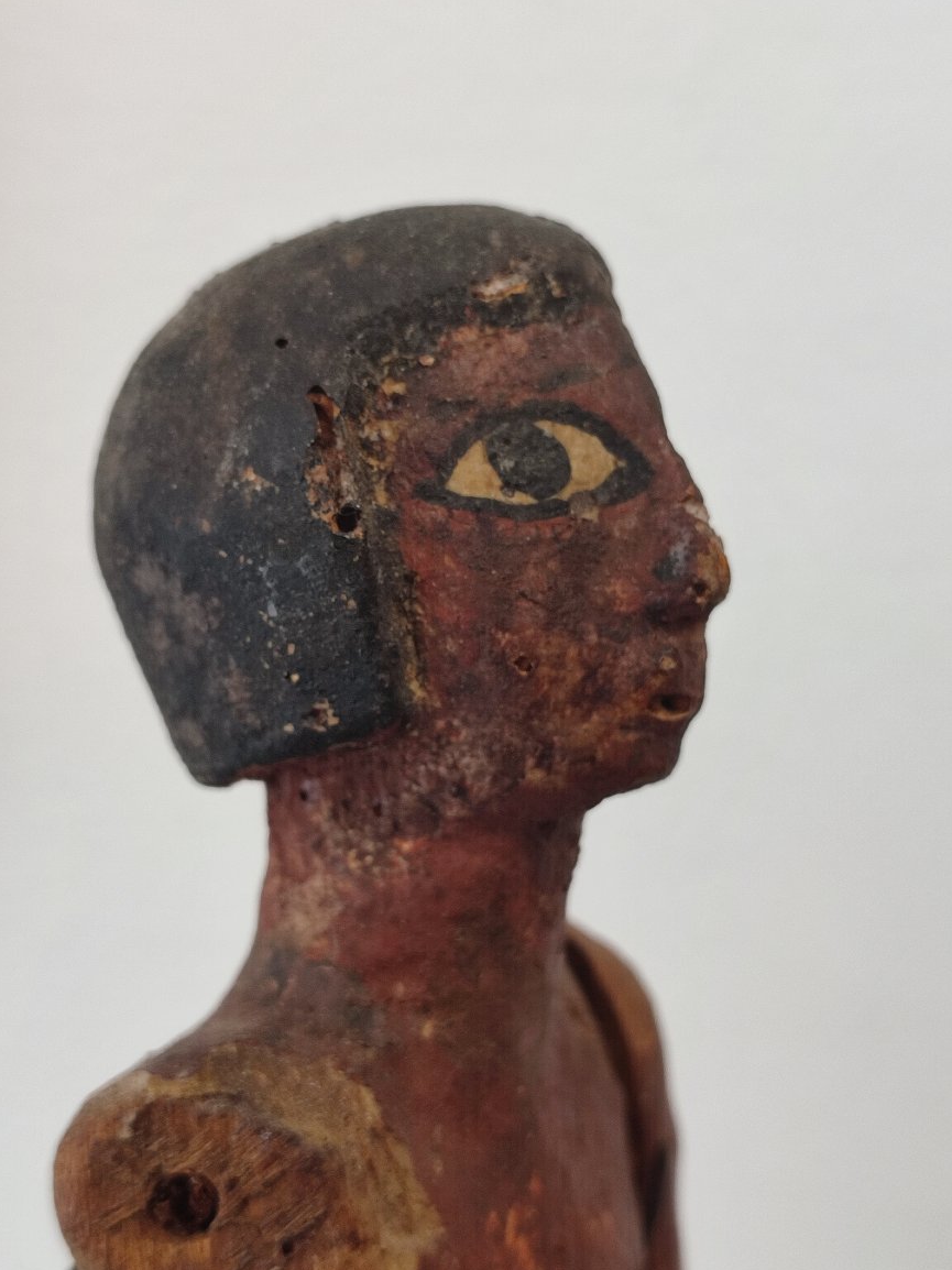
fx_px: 954
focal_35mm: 26
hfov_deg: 53.0
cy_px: 614
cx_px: 471
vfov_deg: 67.3
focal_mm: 6.04
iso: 278
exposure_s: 1/33
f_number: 1.9
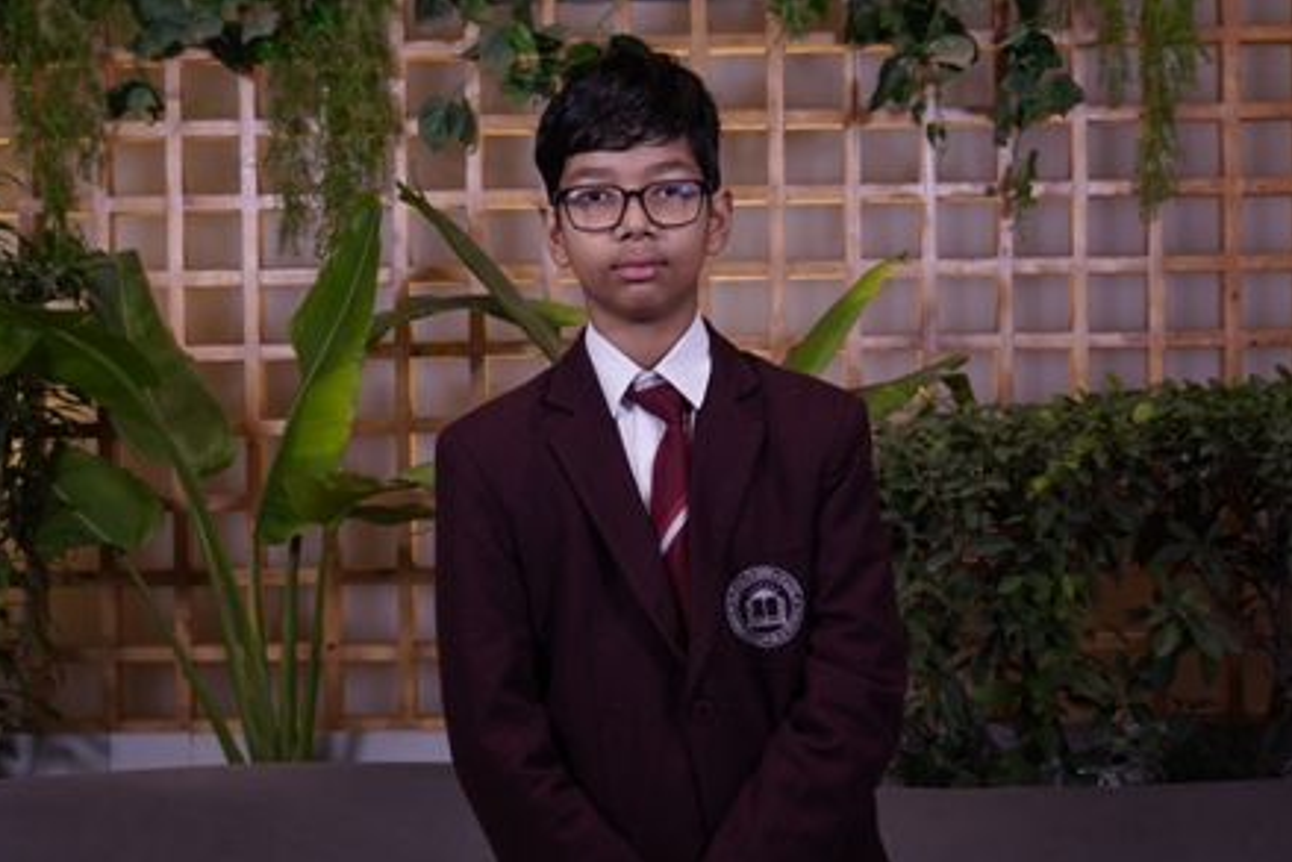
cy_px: 437
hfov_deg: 40.3
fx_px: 1759
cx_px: 645
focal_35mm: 49
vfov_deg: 27.5
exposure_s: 1/125
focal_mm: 32
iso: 400
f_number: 5
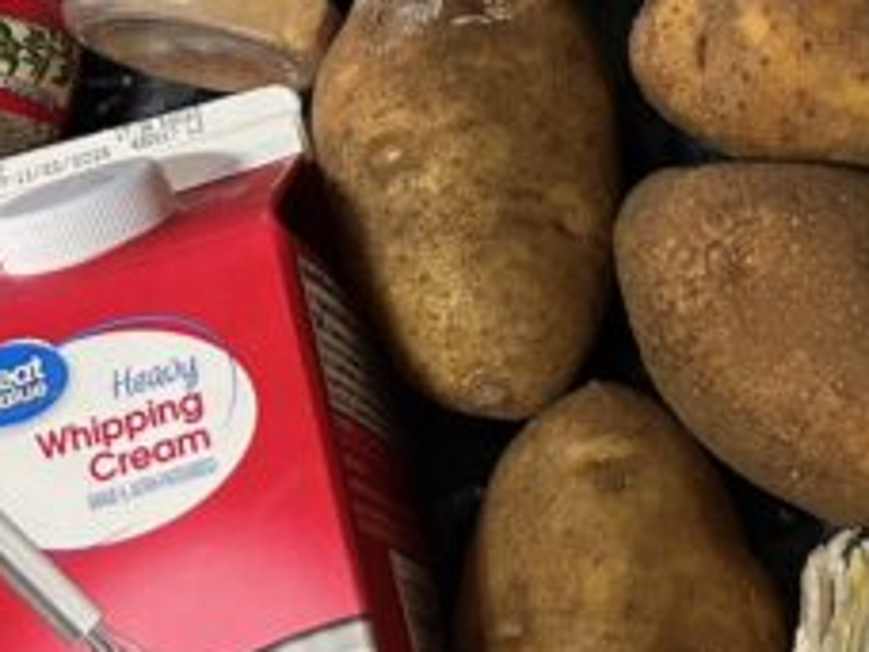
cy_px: 175
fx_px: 2059
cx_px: 877
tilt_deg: -73.7
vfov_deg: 17.9
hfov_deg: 22.9
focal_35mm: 82
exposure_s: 1/60
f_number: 1.5
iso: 400
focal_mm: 5.7
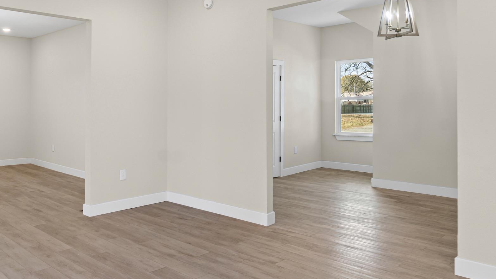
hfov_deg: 62.2
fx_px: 395
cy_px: 107
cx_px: 152
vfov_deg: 38.7
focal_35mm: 30
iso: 200
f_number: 9
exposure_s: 1/3
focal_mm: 12
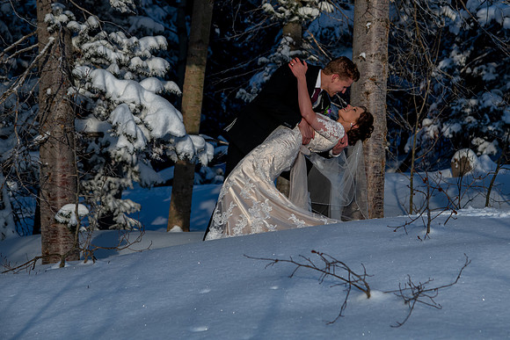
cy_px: 116
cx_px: 293
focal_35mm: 92
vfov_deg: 14.8
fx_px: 1307
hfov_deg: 22.1
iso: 200
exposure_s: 1/800
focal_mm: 70
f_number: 5
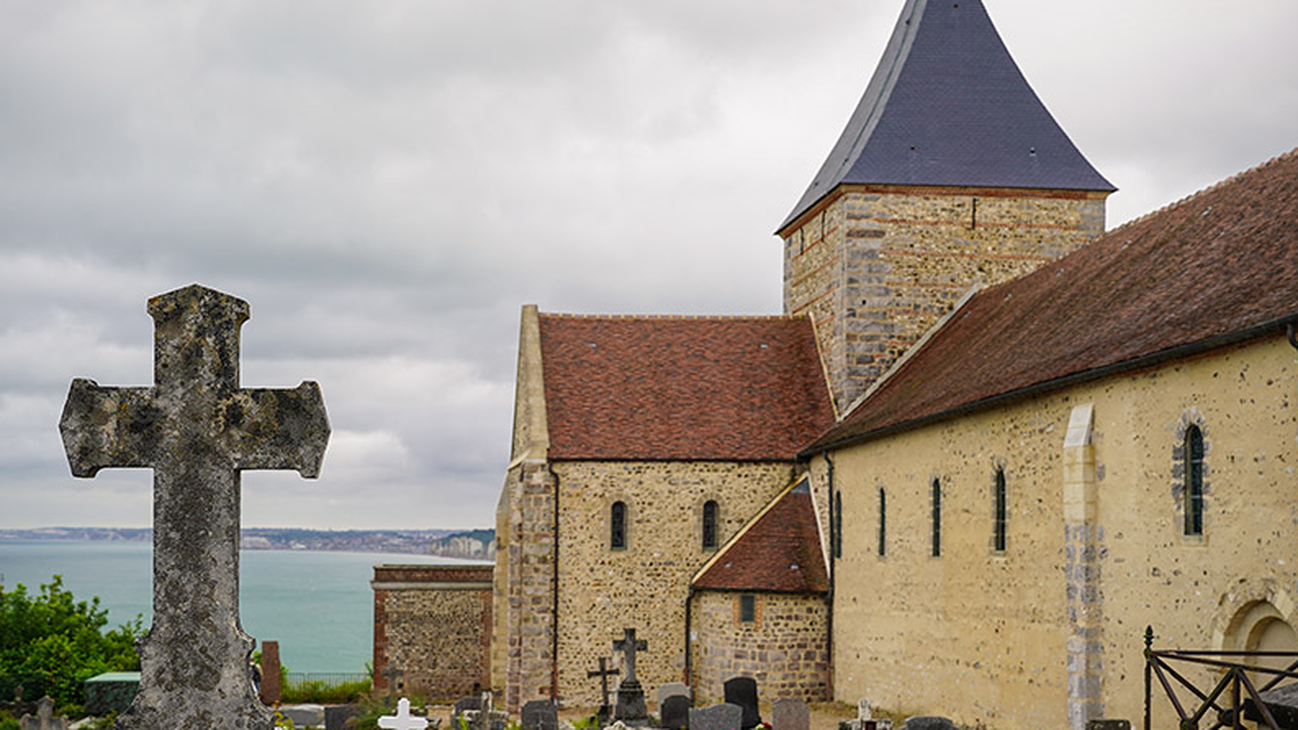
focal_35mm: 37
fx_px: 1273
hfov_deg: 54.0
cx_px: 602
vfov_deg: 32.0
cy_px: 353
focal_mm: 28
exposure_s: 1/320
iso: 100
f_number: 5
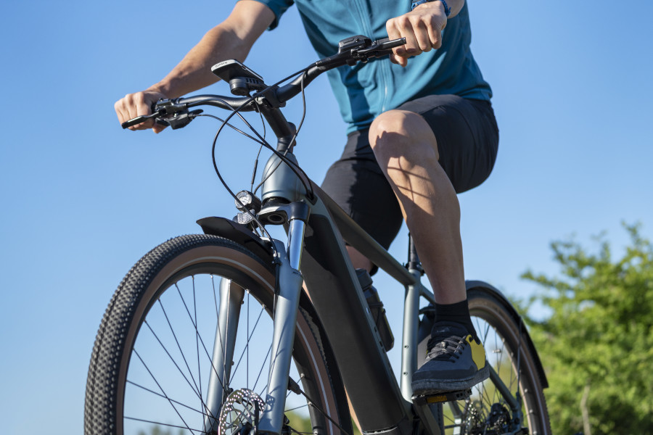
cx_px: 326
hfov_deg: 28.8
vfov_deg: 19.5
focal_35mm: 70
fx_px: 1270
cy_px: 218
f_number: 4
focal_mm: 70
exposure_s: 1/2000
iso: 200
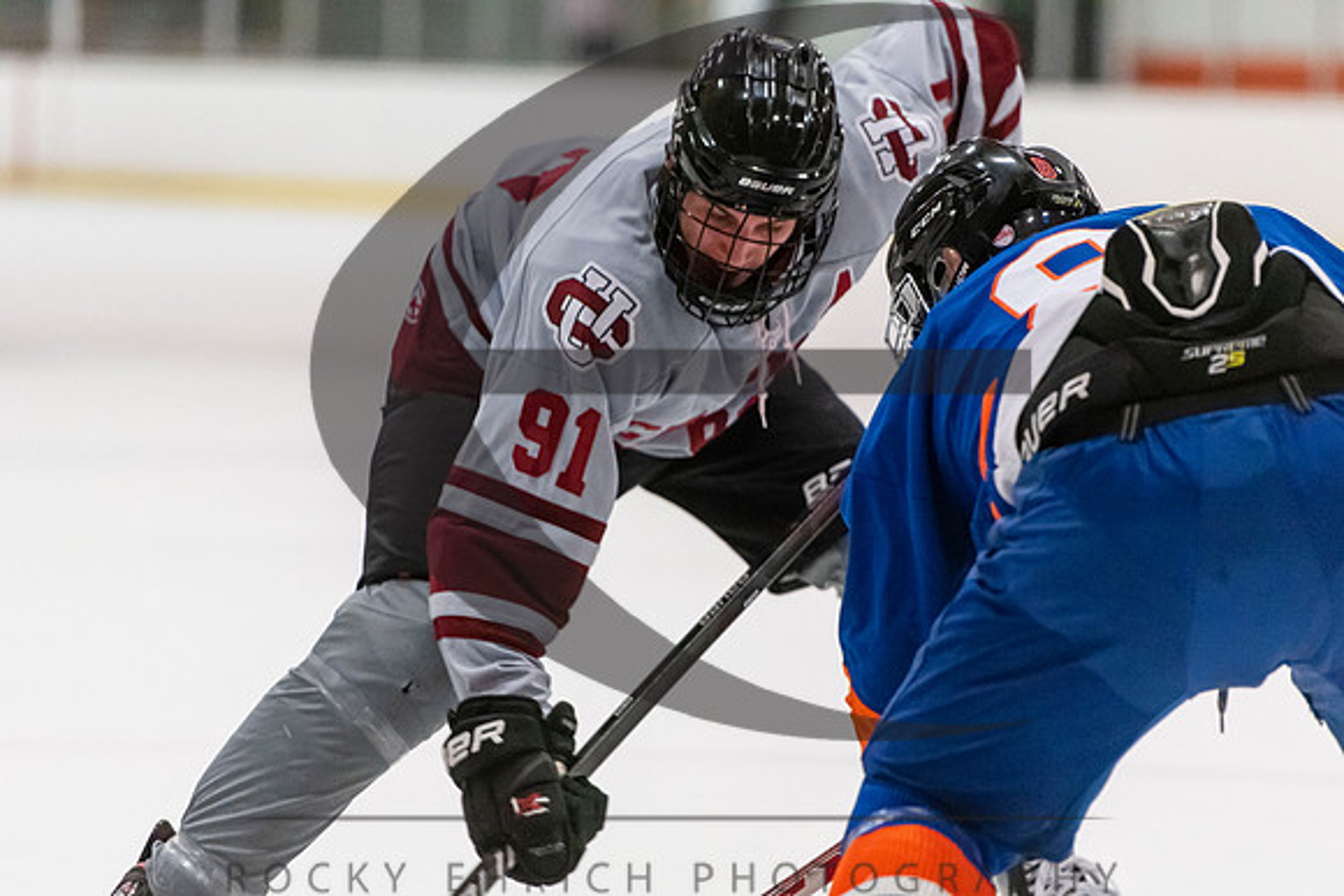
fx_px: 7808
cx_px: 703
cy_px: 468
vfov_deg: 6.6
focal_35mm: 209
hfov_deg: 9.8
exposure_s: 1/1000
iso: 3200
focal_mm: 200
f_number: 2.8
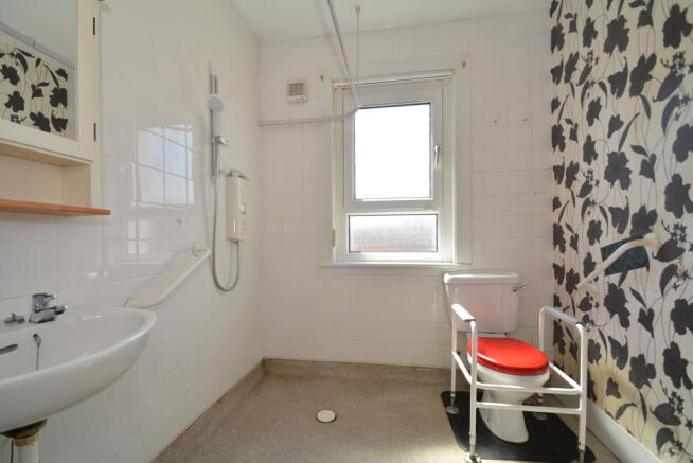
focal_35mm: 15
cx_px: 346
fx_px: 289
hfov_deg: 100.4
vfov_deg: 77.4
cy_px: 232
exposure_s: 1/50
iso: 100
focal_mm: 10
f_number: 7.1
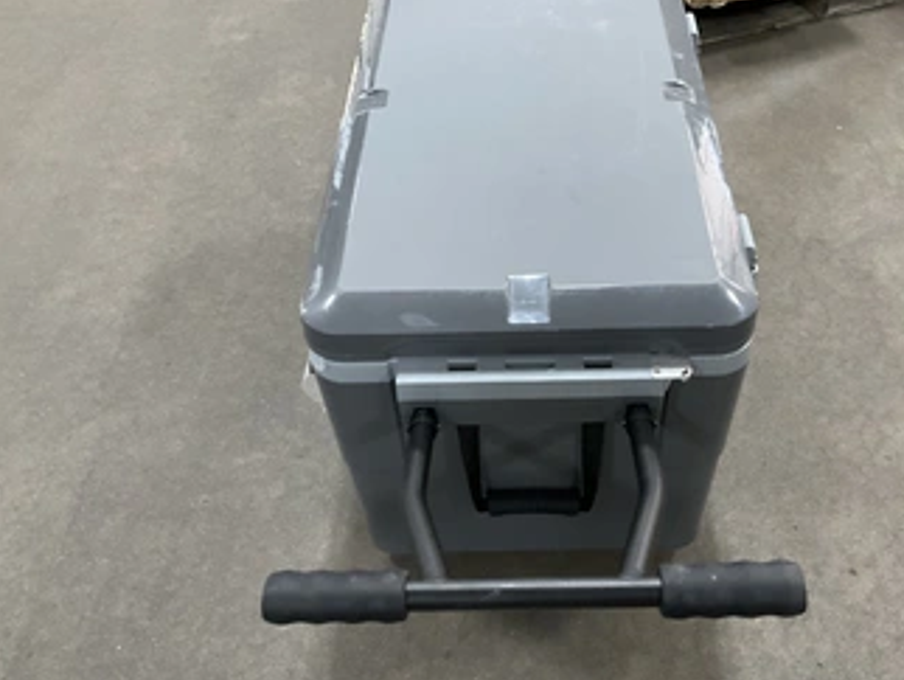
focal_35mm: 36
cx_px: 525
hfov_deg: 51.1
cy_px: 393
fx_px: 941
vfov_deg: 39.6
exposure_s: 1/40
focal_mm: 3
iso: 320
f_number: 1.8
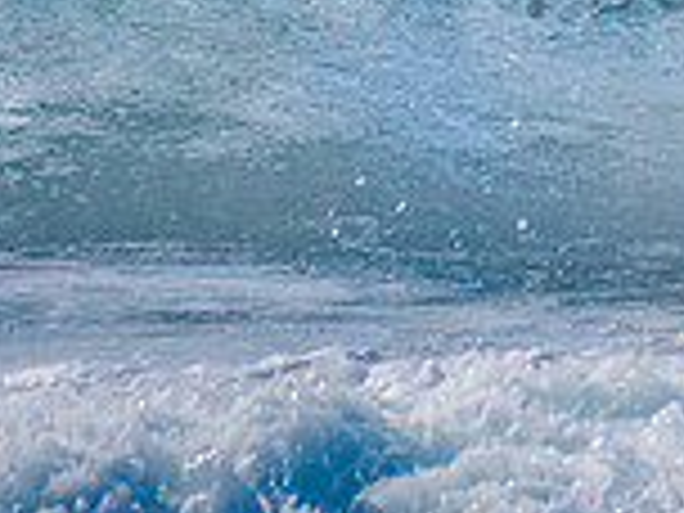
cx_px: 1265
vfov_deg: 0.7
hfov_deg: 0.9
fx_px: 44360
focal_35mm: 2245
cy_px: -164
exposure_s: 1/2000
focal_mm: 500
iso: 160
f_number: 5.6
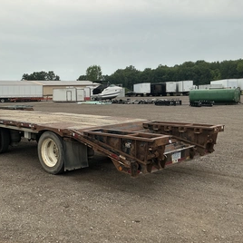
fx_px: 294
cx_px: 67
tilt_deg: -3.6
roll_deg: +2.5
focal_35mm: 37
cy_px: 111
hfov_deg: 43.8
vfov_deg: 44.9
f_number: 1.8
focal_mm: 3
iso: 25
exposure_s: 1/2058
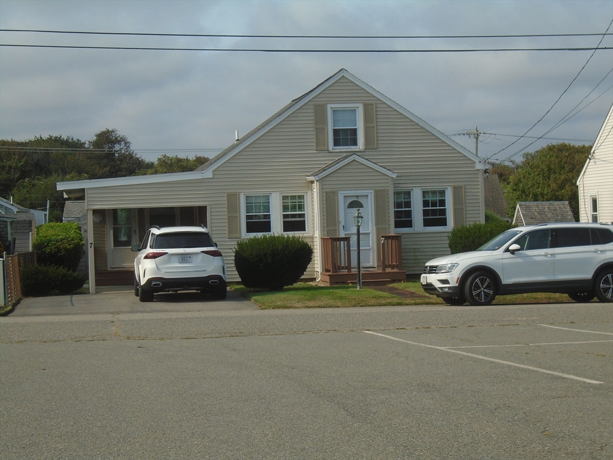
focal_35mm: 79
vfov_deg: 18.7
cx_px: 306
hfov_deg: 24.7
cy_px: 230
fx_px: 1399
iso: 100
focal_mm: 14
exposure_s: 1/500
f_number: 6.1
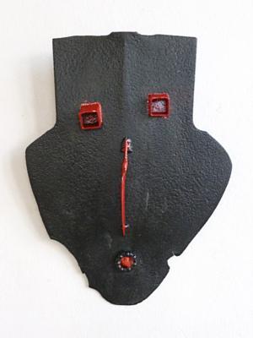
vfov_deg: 39.7
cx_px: 126
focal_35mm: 48
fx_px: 468
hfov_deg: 30.3
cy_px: 169
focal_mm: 8.6
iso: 400
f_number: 4
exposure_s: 1/8
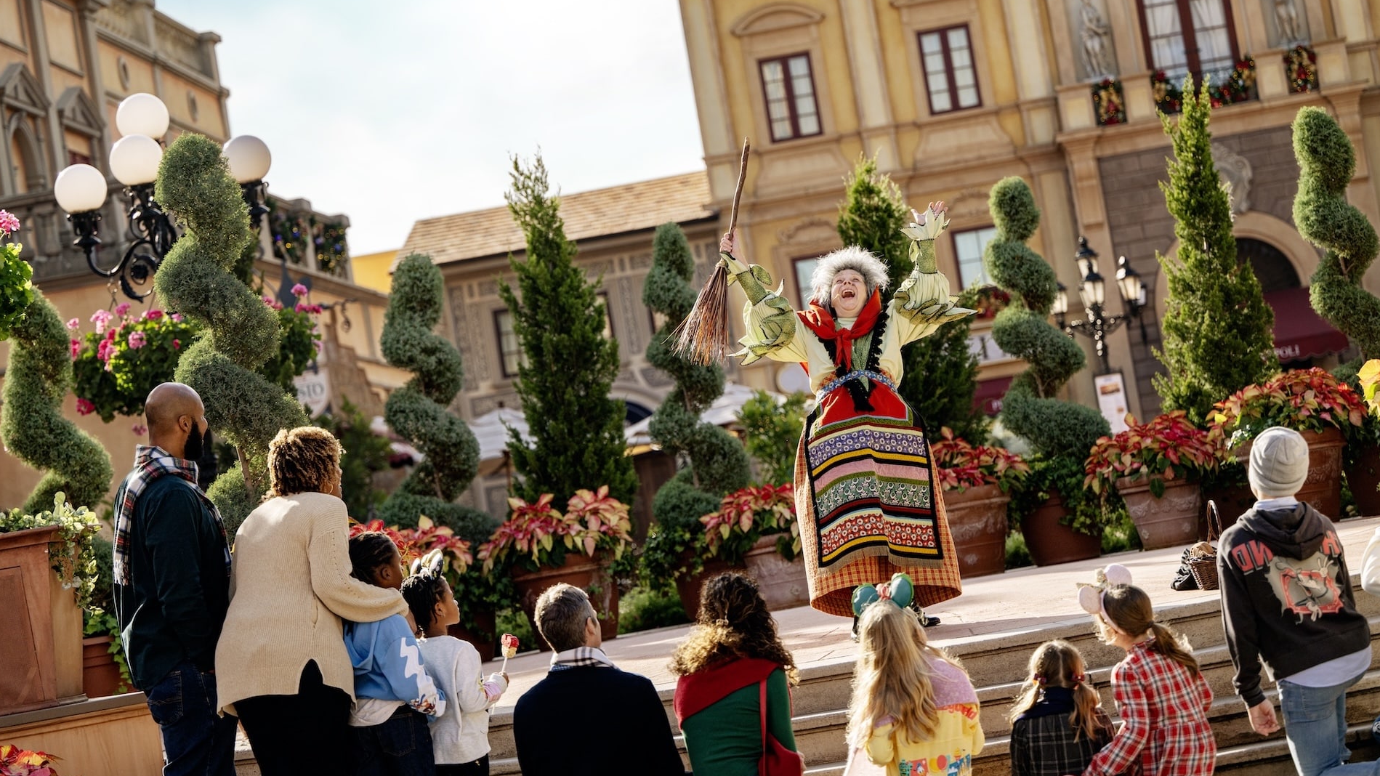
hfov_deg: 23.7
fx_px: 3293
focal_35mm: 90
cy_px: 327
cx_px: 690
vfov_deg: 13.4
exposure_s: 1/2500
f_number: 2.8
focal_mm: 85
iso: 320
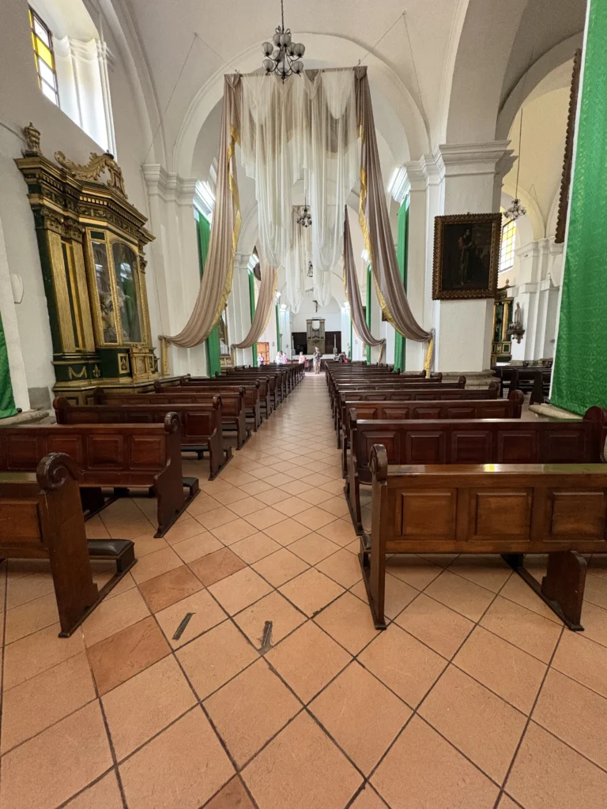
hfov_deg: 85.7
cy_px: 404
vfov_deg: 102.1
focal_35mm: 14
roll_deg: +1.1
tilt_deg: -5.8
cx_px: 304
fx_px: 327
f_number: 2.2
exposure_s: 1/60
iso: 640
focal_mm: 2.22
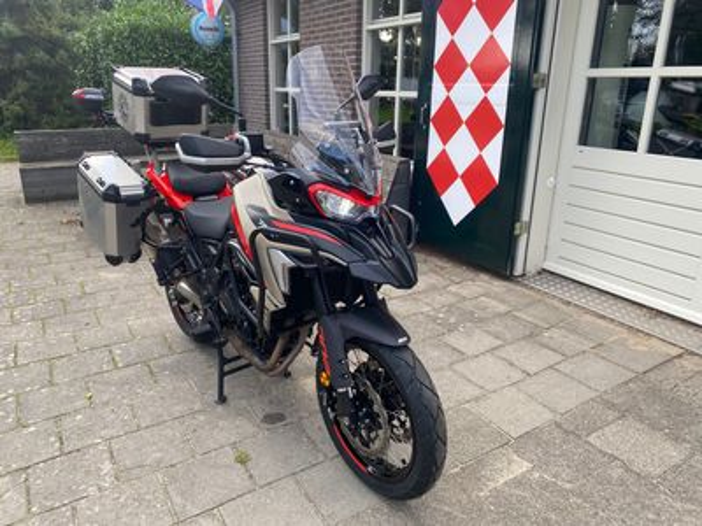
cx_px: 351
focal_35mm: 26
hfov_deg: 67.3
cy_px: 263
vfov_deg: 53.1
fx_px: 527
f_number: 1.8
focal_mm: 4.25
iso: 32
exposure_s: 1/262
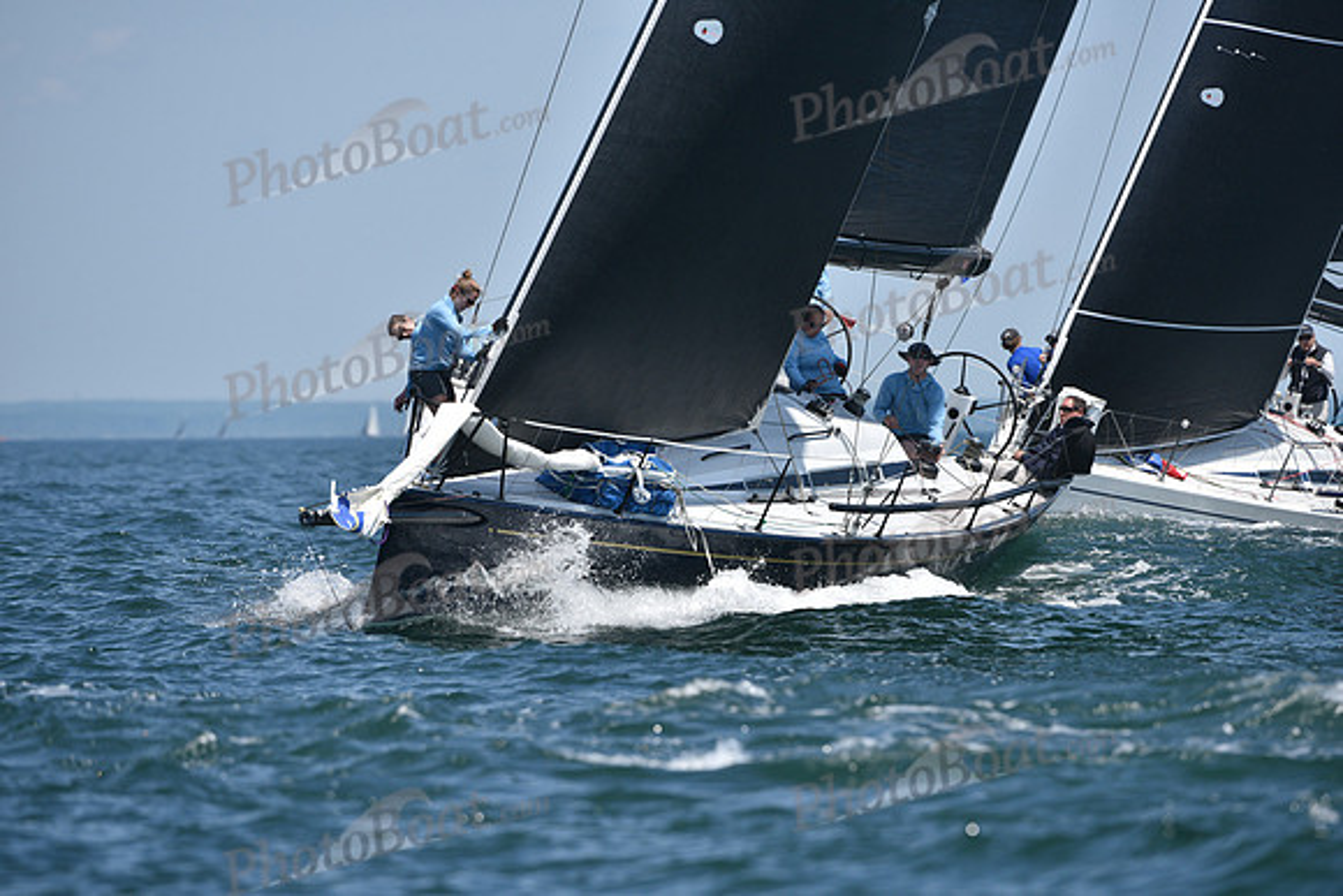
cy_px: 448
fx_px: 14925
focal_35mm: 400
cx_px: 672
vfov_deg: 3.4
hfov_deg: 5.2
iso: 320
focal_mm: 400
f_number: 6.3
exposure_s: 1/1600
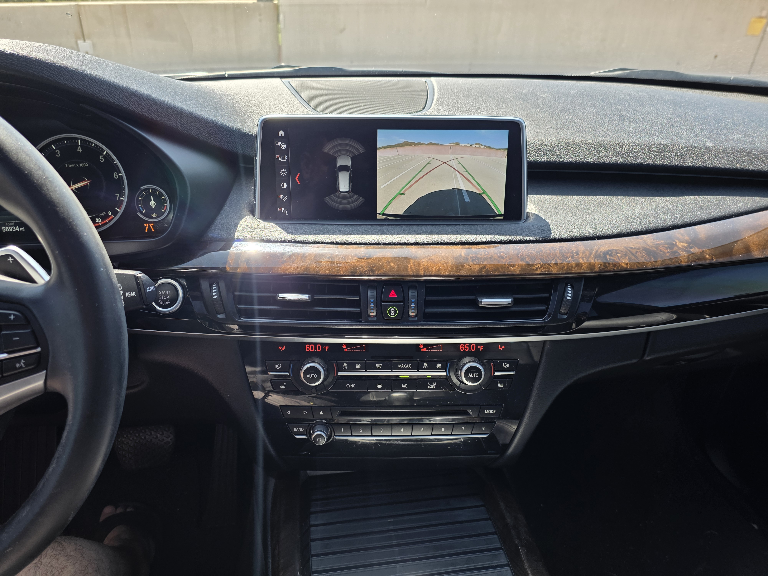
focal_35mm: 23
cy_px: 288
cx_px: 384
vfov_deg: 58.9
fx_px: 510
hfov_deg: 73.9
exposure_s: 1/180
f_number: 1.7
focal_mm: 6.3
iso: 32
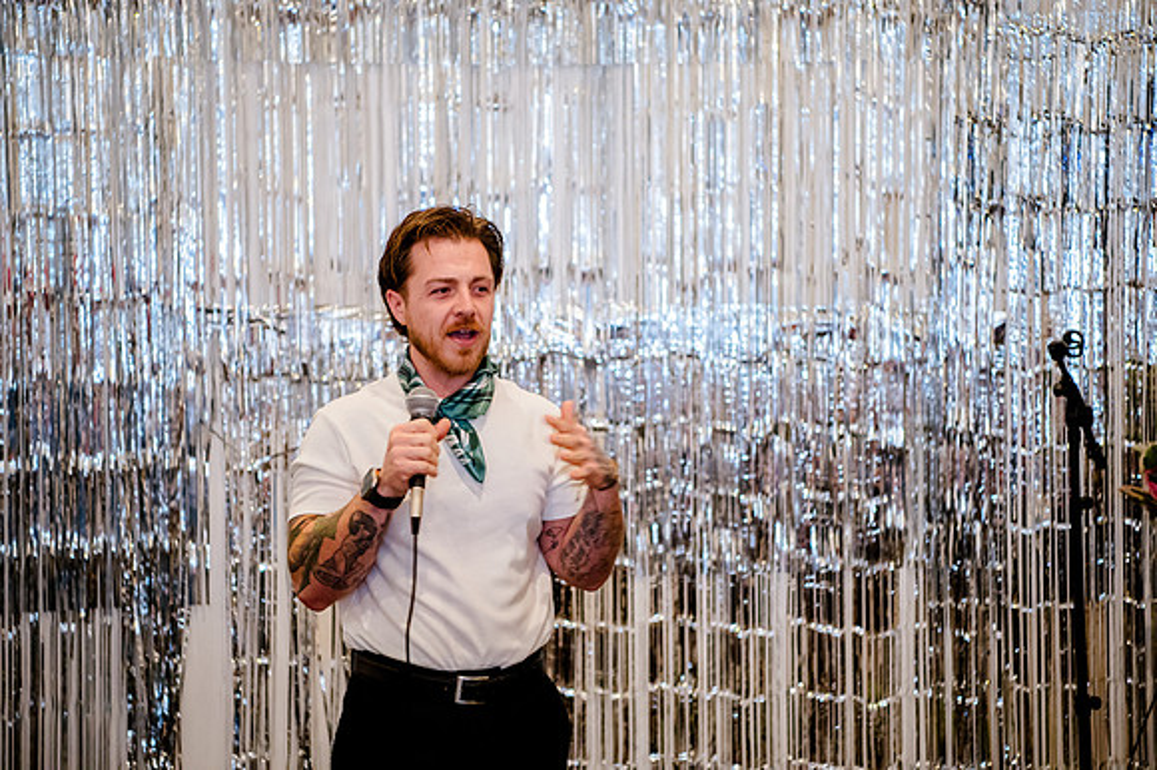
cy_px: 385
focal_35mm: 70
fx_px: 2248
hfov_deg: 28.9
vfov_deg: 19.4
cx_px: 578
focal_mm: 70
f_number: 2.8
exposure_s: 1/80
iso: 4000
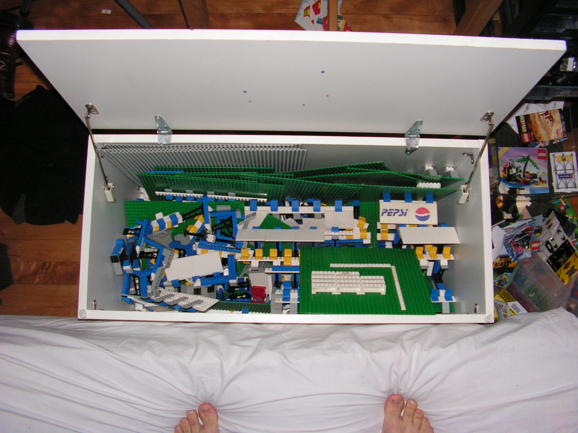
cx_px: 289
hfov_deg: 51.4
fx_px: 601
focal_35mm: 36
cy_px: 216
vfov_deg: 39.7
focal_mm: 6
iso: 200
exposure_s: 1/40
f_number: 3.2
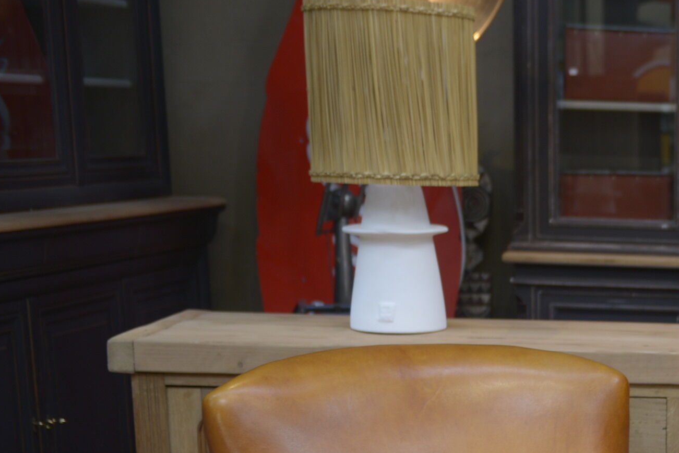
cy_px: 562
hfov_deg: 19.3
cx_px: 847
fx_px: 1868
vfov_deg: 13.4
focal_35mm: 99
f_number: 3.2
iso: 200
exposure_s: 1/50
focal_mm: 35
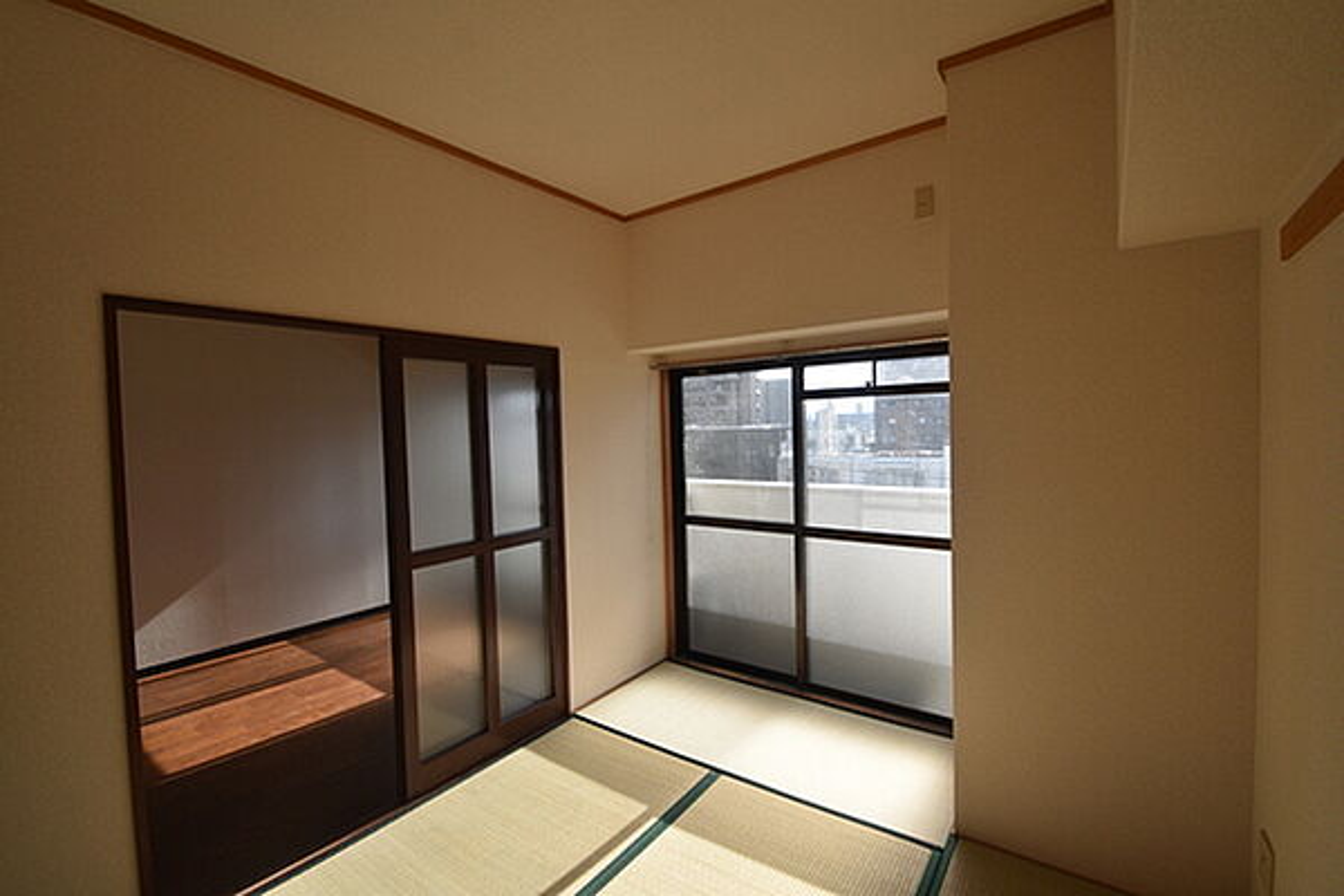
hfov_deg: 100.4
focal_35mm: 15
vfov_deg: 77.3
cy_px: 448
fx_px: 560
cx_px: 672
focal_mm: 10
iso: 200
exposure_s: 1/250
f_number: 6.3
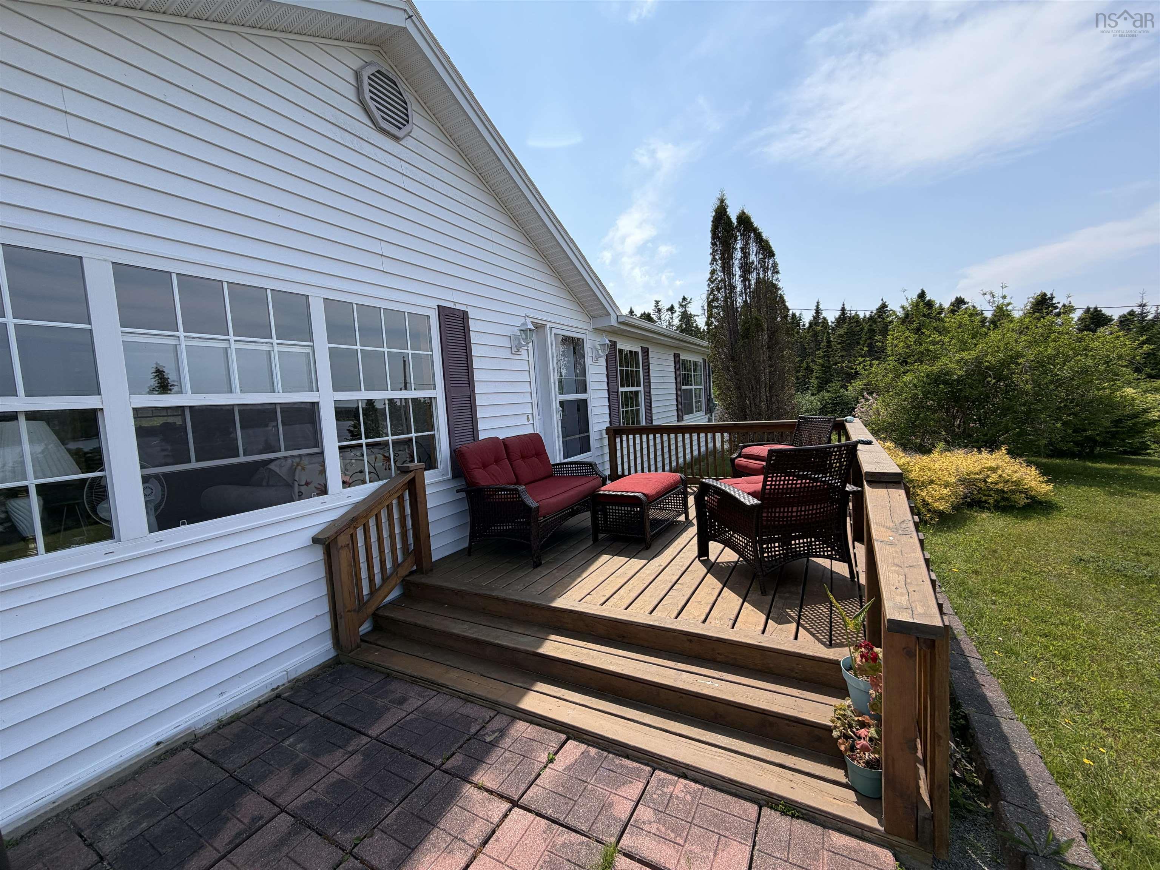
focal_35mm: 14
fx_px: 469
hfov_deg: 102.1
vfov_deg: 85.7
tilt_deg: -3.0
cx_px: 580
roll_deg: +3.8
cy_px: 435
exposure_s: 1/853
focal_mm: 2.22
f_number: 2.2
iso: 20
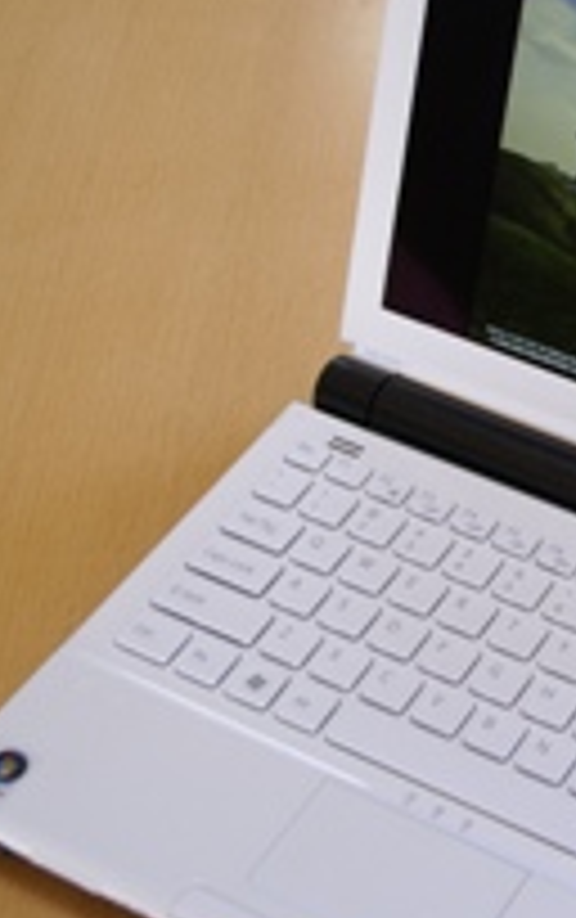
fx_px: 2179
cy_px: 407
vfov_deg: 23.8
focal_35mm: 87
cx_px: 668
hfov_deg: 14.6
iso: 250
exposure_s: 1/50
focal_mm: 30
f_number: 4
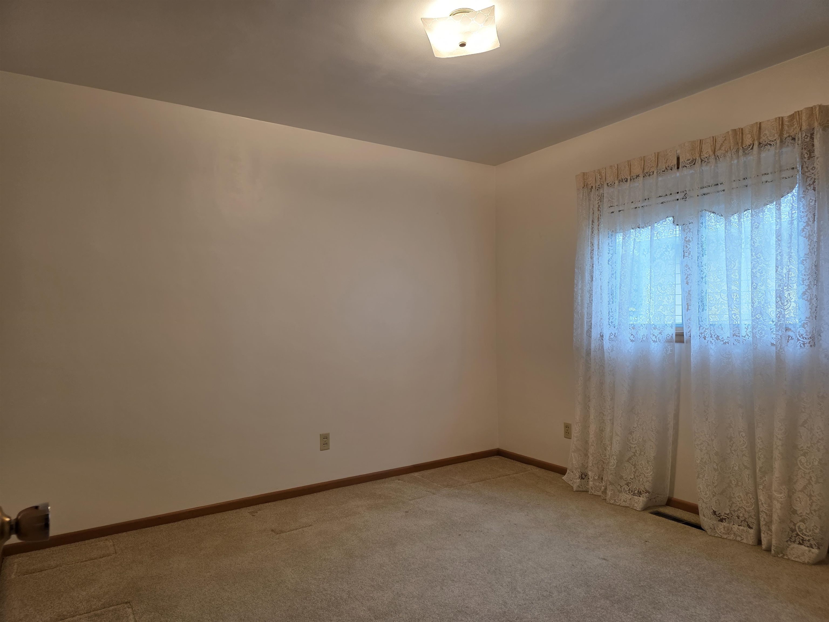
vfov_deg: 58.9
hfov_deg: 73.9
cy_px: 311
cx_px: 414
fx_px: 551
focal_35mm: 23
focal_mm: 6.3
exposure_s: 1/120
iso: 125
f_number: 1.7
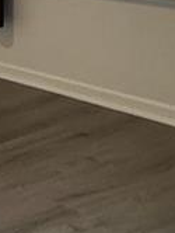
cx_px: -332
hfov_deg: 10.7
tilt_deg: -4.2
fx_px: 679
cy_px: -52
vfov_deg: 18.3
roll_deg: +5.0
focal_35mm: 101
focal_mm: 2.22
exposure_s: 1/60
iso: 200
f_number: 2.2
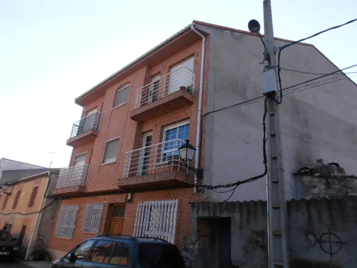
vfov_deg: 56.8
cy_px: 134
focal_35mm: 24
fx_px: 248
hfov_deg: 71.6
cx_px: 178
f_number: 7.9
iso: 80
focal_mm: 4.2
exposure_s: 1/80
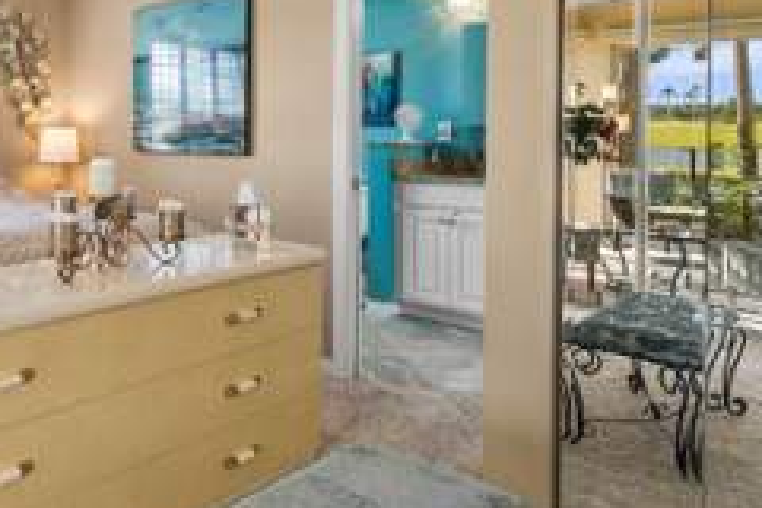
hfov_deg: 53.1
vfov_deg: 41.5
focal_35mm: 31
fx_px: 652
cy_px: 138
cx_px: 76
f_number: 8
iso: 400
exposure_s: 1/10
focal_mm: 15.4
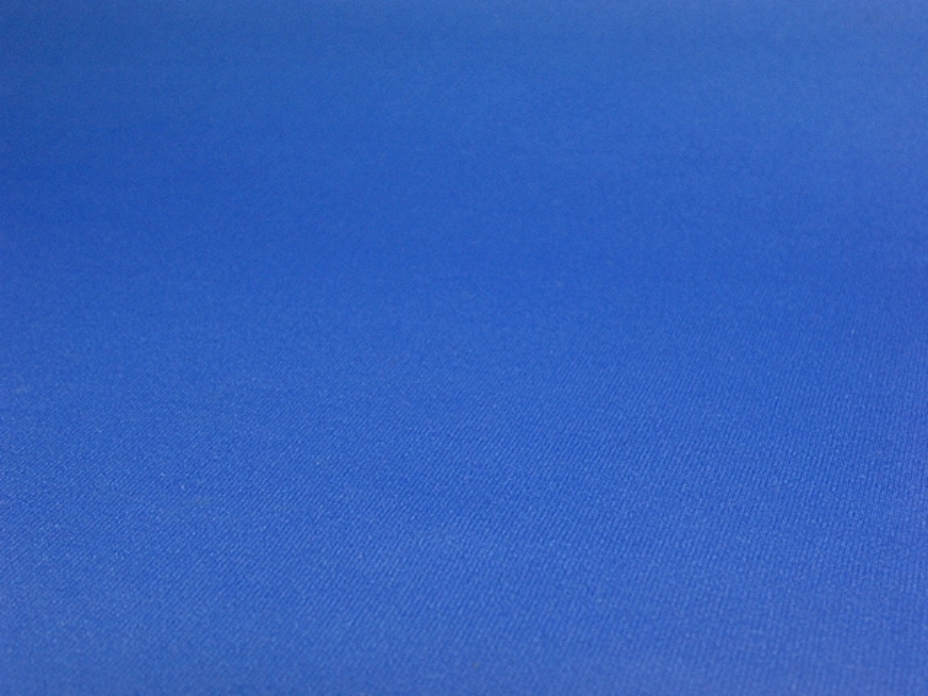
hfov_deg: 27.4
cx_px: 464
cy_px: 348
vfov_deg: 20.7
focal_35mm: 71
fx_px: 1903
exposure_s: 1/6.7
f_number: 3.7
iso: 70
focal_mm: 10.8
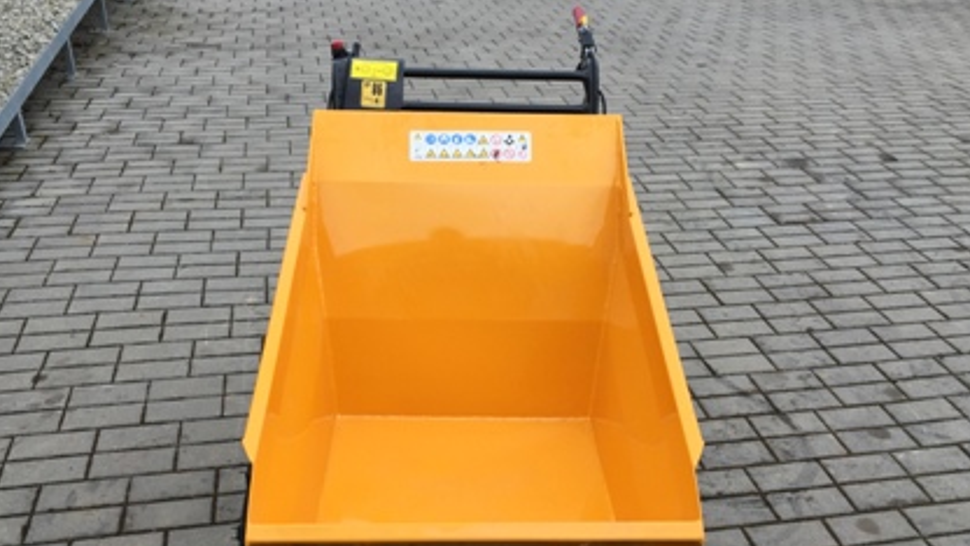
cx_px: 473
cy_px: 338
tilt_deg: -33.4
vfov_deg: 34.5
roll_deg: +1.5
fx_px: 874
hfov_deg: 58.0
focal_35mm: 34
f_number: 2.2
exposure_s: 1/465
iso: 32
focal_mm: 4.15
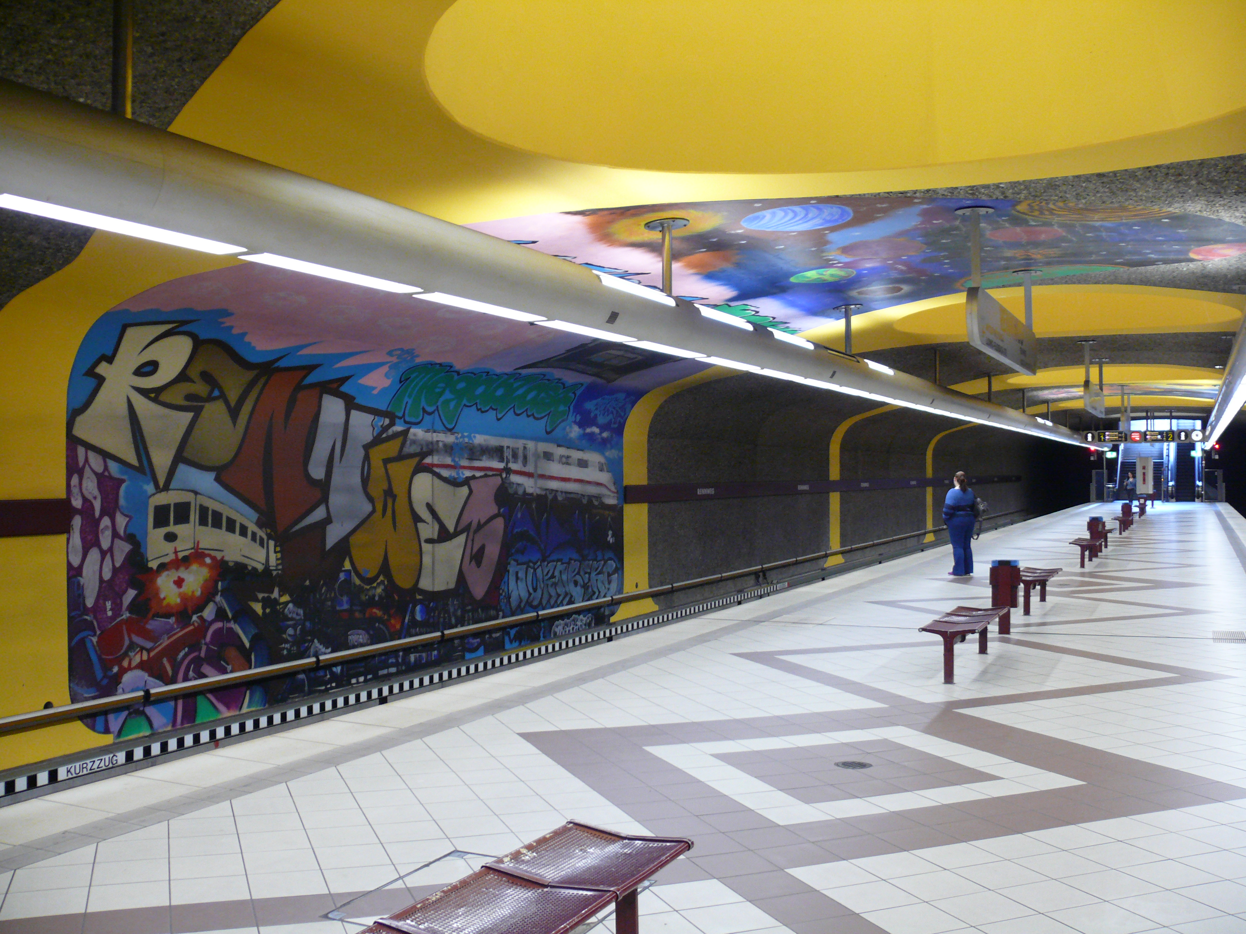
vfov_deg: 40.7
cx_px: 623
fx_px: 1260
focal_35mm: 35
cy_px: 467
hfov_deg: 52.6
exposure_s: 1/15
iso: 200
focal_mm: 7.4
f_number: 2.8
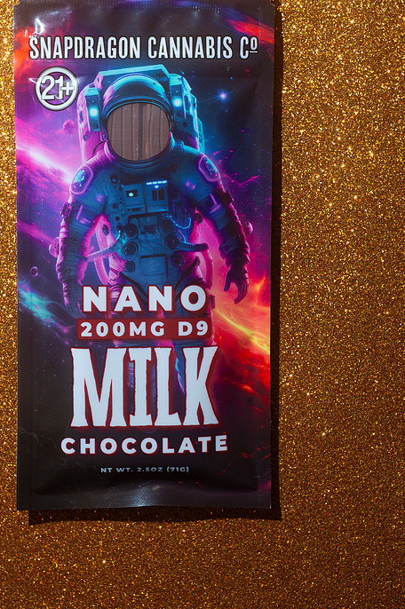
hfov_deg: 19.4
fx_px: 1184
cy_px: 243
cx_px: 150
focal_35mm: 70
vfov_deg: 28.8
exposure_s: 1/60
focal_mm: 50
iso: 100
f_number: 5.6
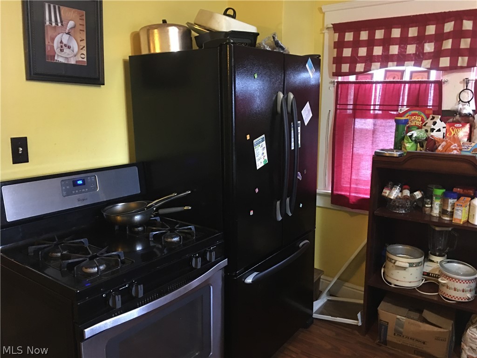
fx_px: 400
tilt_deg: -8.9
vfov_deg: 48.2
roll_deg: -1.1
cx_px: 238
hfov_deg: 61.7
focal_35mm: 29
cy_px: 179
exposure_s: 1/4
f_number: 2.2
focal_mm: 4.15
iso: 80
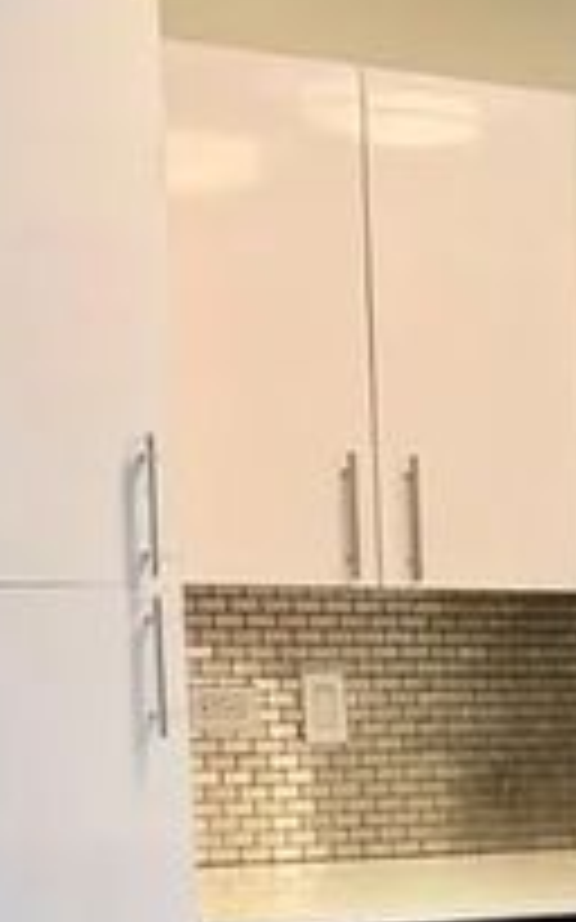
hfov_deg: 11.0
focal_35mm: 106
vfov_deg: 18.9
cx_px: 1210
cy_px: 1019
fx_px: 2664
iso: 125
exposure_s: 1/60
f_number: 1.78
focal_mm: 6.76
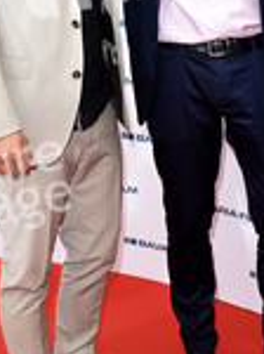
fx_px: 785
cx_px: 207
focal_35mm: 77
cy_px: 80
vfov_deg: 25.0
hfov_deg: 18.9
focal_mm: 20
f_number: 6.3
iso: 800
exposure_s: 1/160
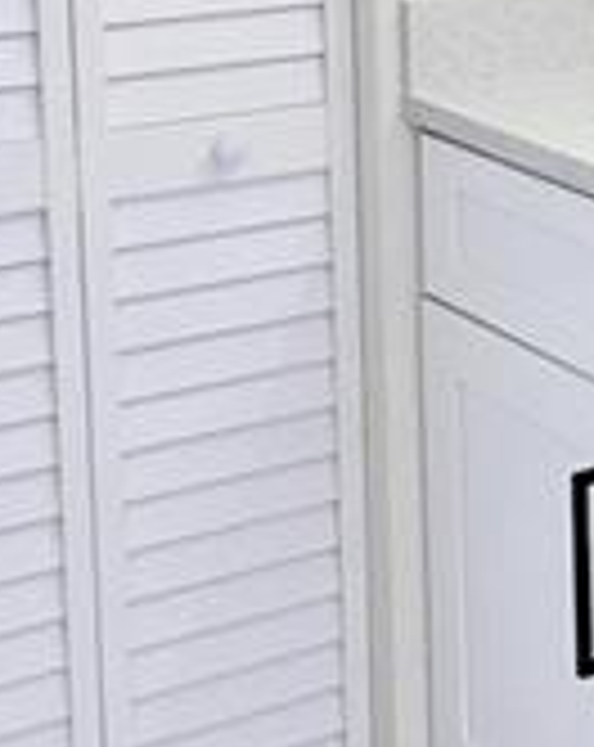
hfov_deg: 15.4
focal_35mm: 92
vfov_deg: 19.9
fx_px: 2029
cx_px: 873
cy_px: -76
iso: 64
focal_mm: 2.2
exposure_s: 1/120
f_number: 2.2
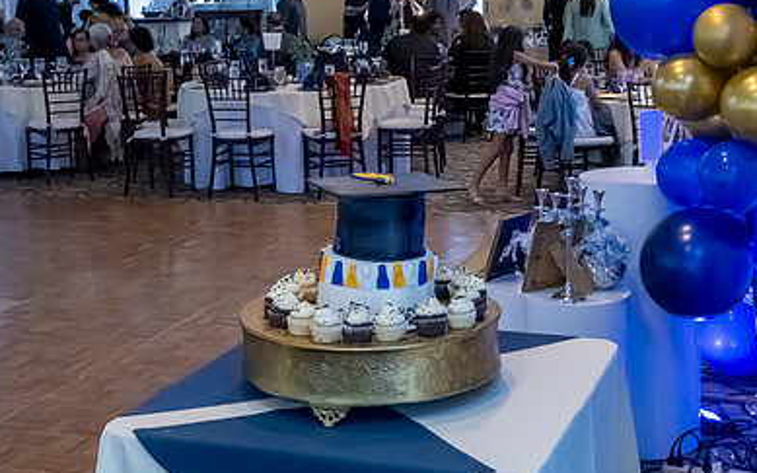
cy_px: 161
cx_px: 451
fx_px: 1196
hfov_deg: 35.0
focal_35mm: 58
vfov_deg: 22.3
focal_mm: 24
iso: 14400
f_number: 9
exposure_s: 1/100
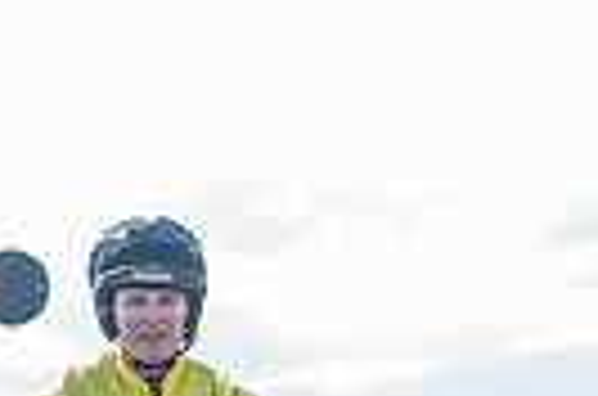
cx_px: 304
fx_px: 4458
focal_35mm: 269
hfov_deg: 7.7
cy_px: 439
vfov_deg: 5.1
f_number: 4
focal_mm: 38
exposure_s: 1/480
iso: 200
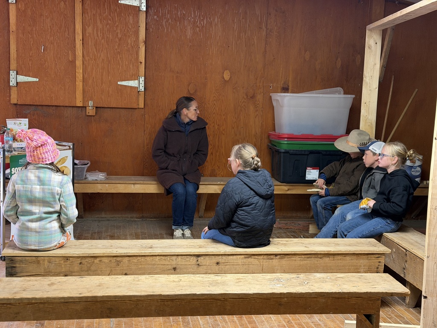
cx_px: 218
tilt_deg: -8.5
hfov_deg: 39.7
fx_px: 606
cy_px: 164
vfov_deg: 30.3
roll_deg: -1.6
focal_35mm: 48
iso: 250
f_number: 1.78
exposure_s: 1/40
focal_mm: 6.76
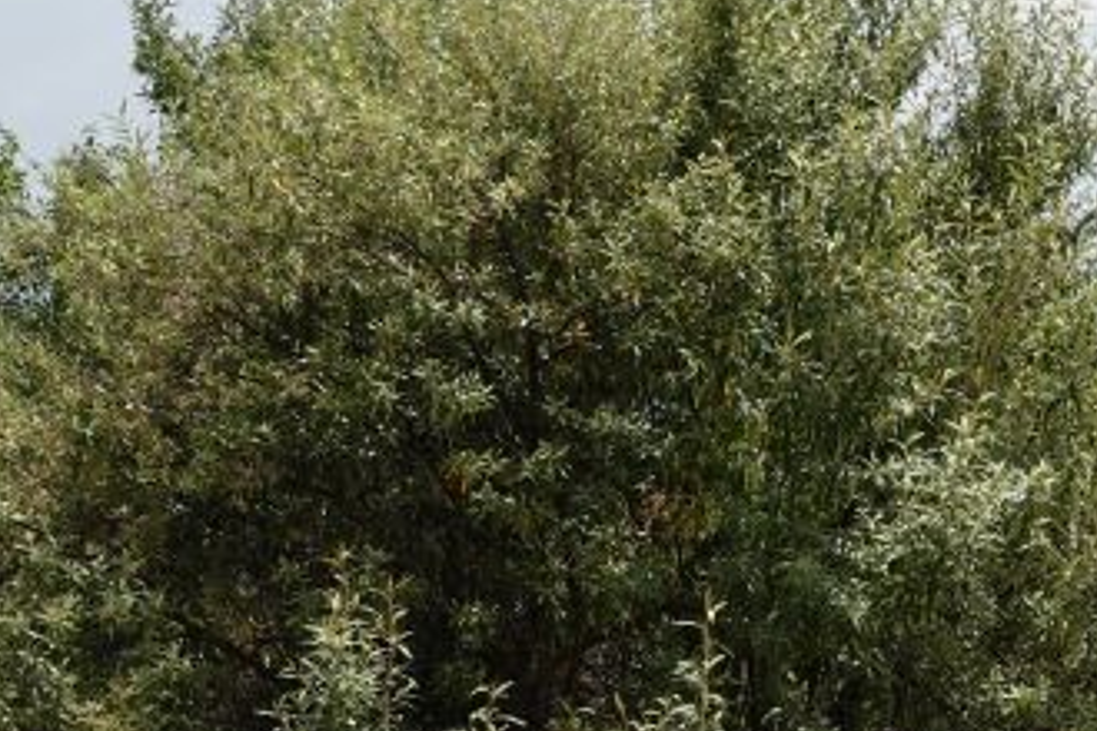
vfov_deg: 10.4
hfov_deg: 14.3
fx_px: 3992
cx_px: 1772
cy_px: 568
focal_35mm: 131
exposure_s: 1/800
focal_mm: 13.31
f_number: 4
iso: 100
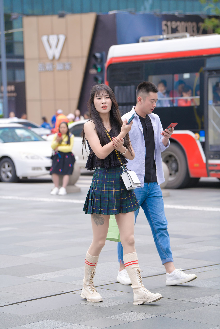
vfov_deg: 17.1
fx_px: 1100
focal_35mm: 120
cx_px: 110
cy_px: 164
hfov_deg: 11.4
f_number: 4
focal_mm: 120
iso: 400
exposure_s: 1/800
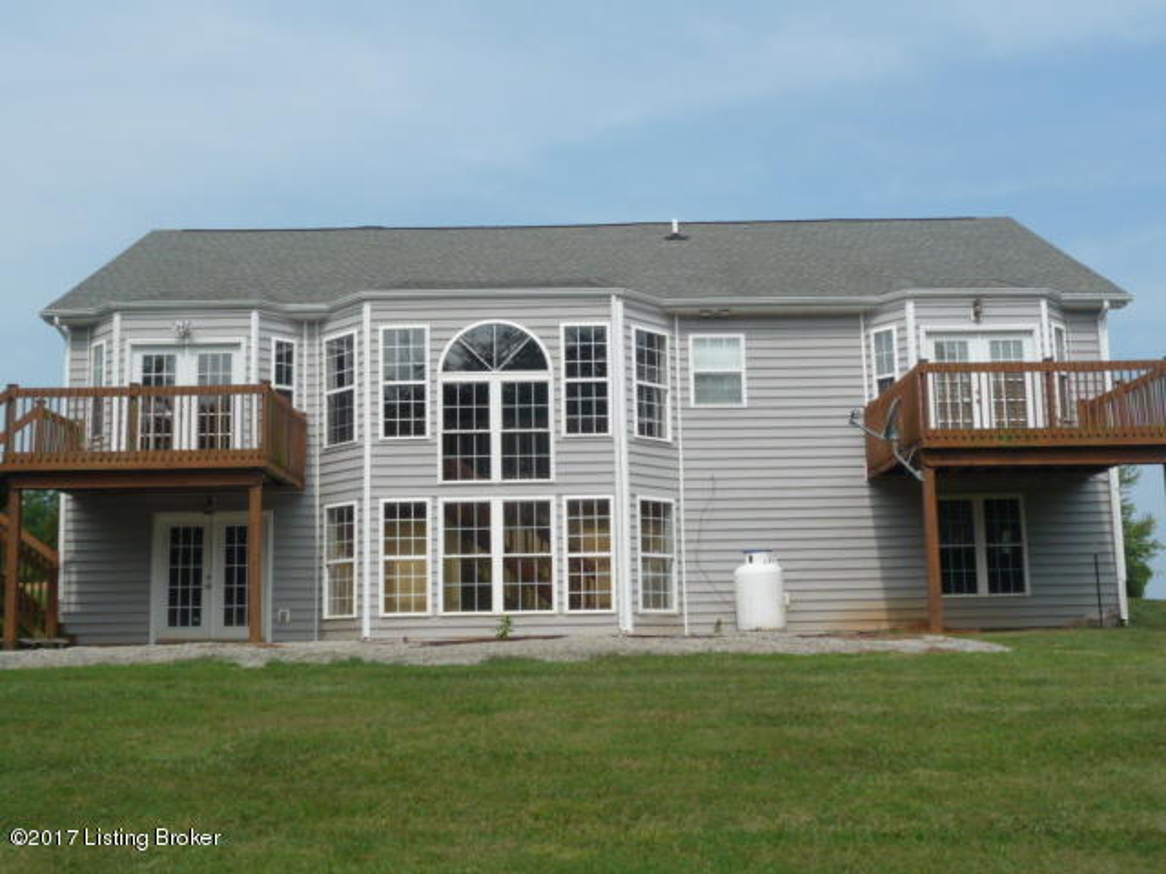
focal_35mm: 40
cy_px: 437
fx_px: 1347
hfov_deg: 46.8
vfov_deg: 36.0
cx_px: 583
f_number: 8
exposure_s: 1/320
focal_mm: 4.7
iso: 100
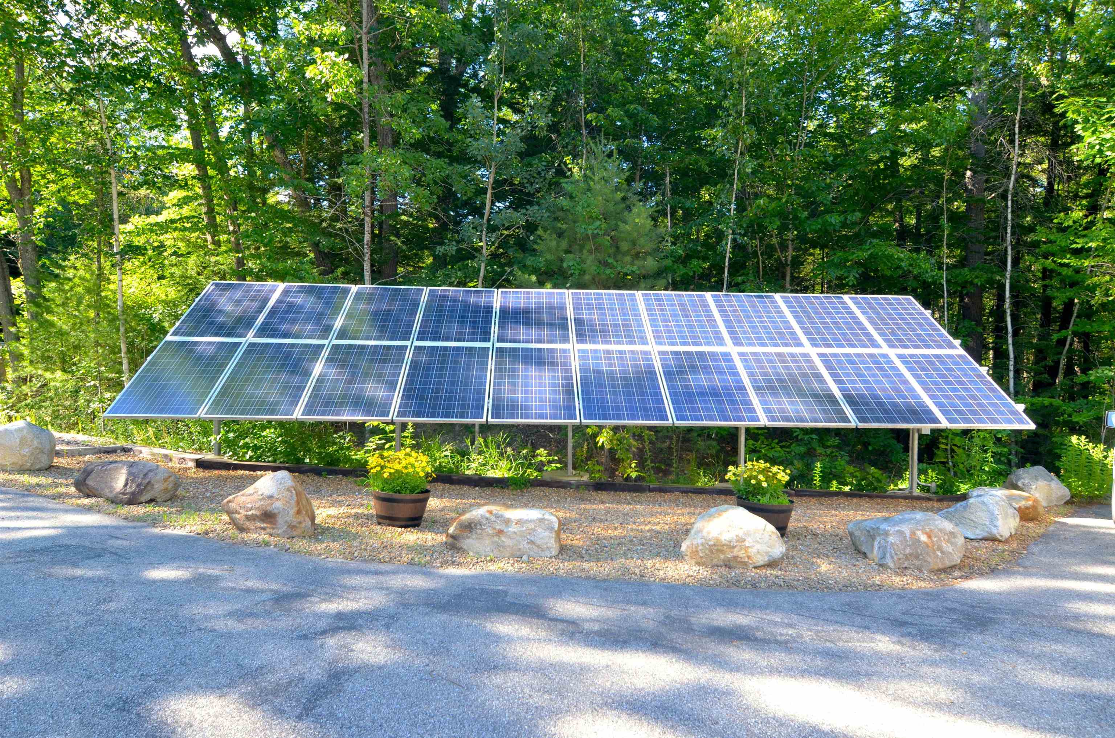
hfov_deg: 73.9
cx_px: 558
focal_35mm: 24
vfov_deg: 52.9
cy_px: 369
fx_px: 742
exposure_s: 1/160
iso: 400
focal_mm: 16
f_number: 6.3
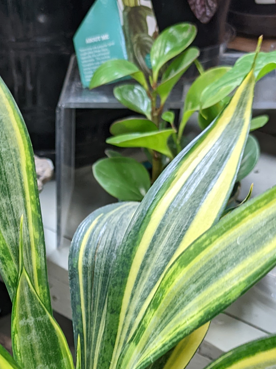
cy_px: 365
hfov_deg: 20.3
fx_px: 765
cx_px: 63
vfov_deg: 25.7
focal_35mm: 72
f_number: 1.73
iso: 70
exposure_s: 1/25
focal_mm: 4.38
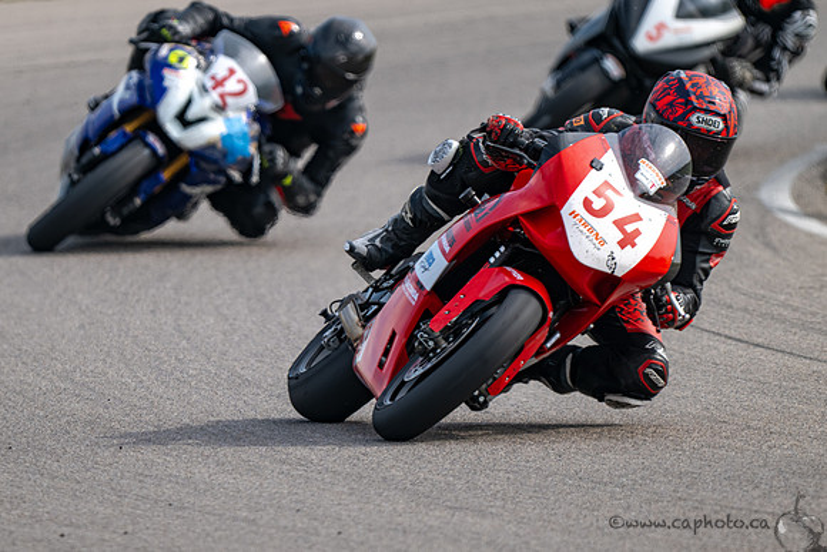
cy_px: 352
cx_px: 300
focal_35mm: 765
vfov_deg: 1.8
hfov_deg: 2.7
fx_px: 17582
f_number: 6.3
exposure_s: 1/1250
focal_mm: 600
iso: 360
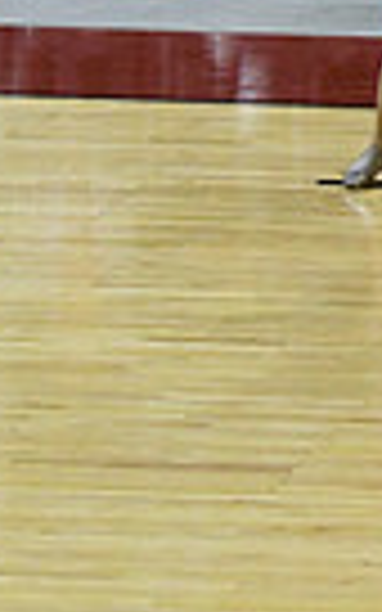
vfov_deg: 4.1
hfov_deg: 2.5
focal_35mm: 508
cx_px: 1272
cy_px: 43
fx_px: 8462
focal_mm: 78
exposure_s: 1/500
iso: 5000
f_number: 4
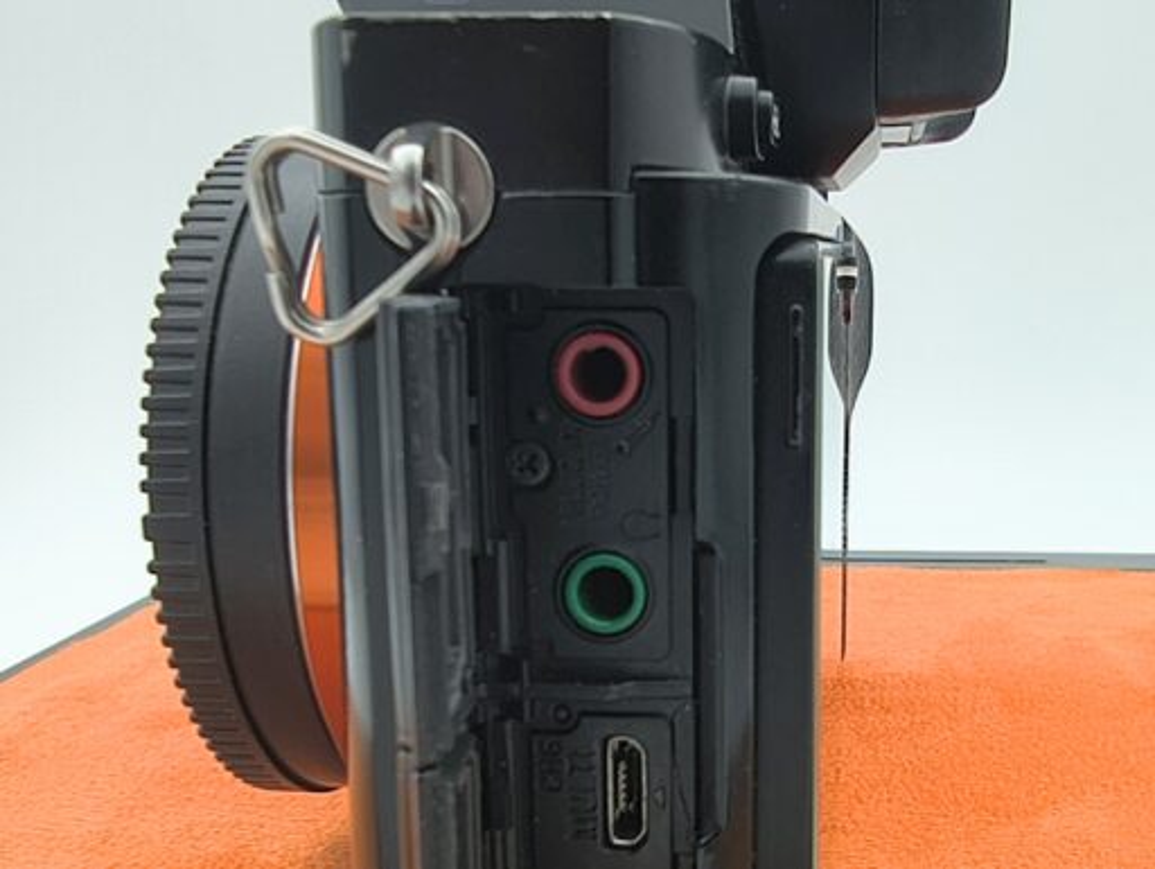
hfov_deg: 71.5
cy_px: 434
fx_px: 802
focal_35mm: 24
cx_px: 578
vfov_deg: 56.9
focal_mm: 1.83
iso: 141
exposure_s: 1/100
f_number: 2
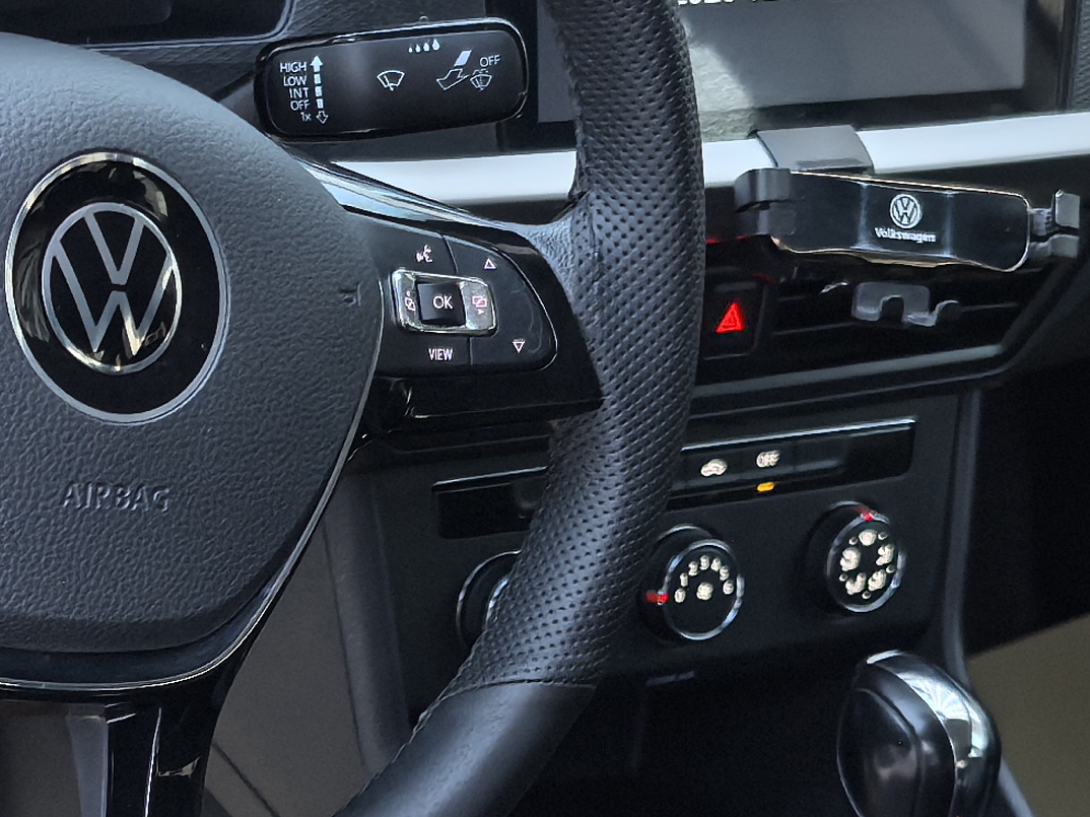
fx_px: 3243
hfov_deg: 19.0
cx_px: 400
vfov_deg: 14.1
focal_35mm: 103
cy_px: 886
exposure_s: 1/50
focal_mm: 6.98
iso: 320
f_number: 1.4
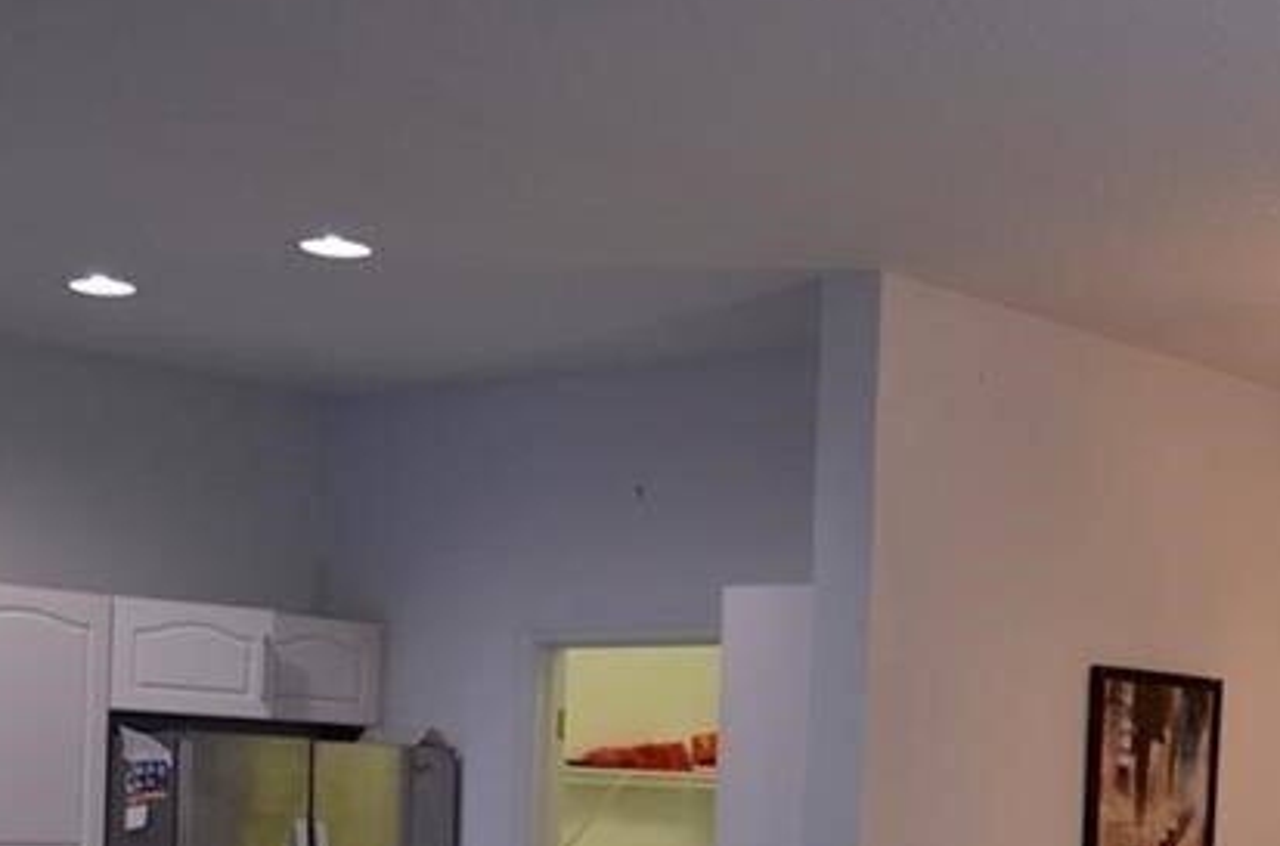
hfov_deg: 29.7
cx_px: 955
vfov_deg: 19.4
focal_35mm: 67
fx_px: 2376
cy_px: 900
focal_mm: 18
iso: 400
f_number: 4.5
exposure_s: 1/80
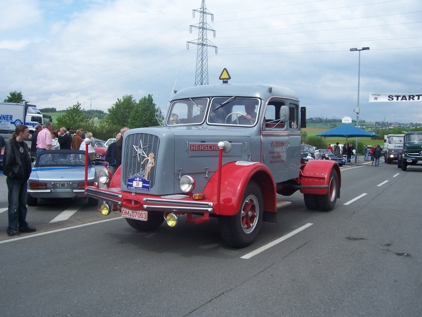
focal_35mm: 34
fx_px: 414
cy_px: 158
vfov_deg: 41.8
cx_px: 211
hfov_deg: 54.0
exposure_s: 1/500
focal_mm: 5.6
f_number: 5.6
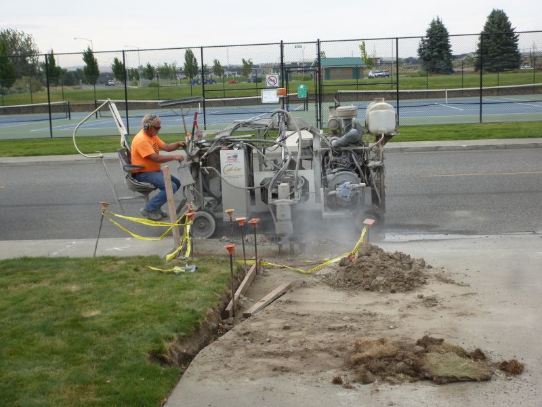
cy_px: 204
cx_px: 271
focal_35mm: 49
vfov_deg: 29.7
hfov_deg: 38.9
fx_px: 767
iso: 100
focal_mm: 8.7
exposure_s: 1/250
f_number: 4.1
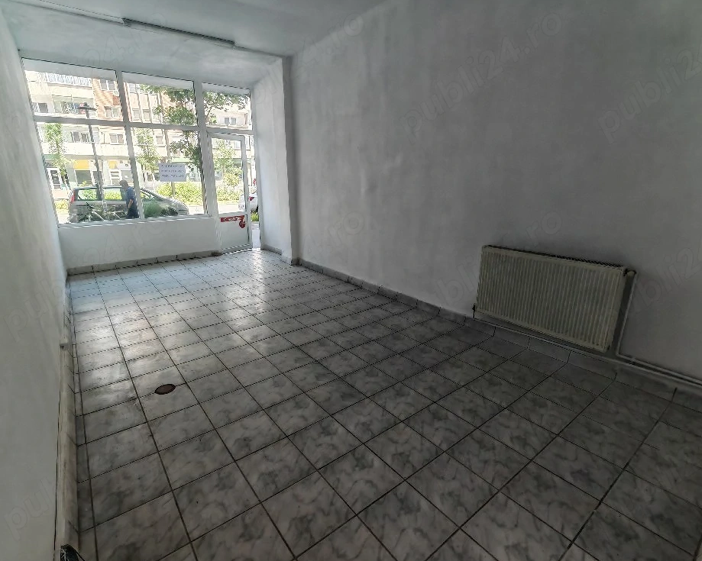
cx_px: 333
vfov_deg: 77.0
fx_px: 353
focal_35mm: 17
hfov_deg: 89.6
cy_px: 278
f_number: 2.2
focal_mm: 1.96
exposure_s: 1/213
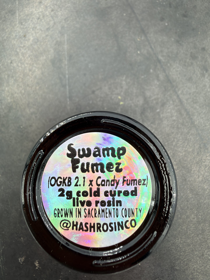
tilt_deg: -83.4
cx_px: 105
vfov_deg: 69.4
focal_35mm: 25
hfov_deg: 54.9
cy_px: 140
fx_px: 202
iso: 40
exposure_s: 1/124
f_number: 2.2
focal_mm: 2.22
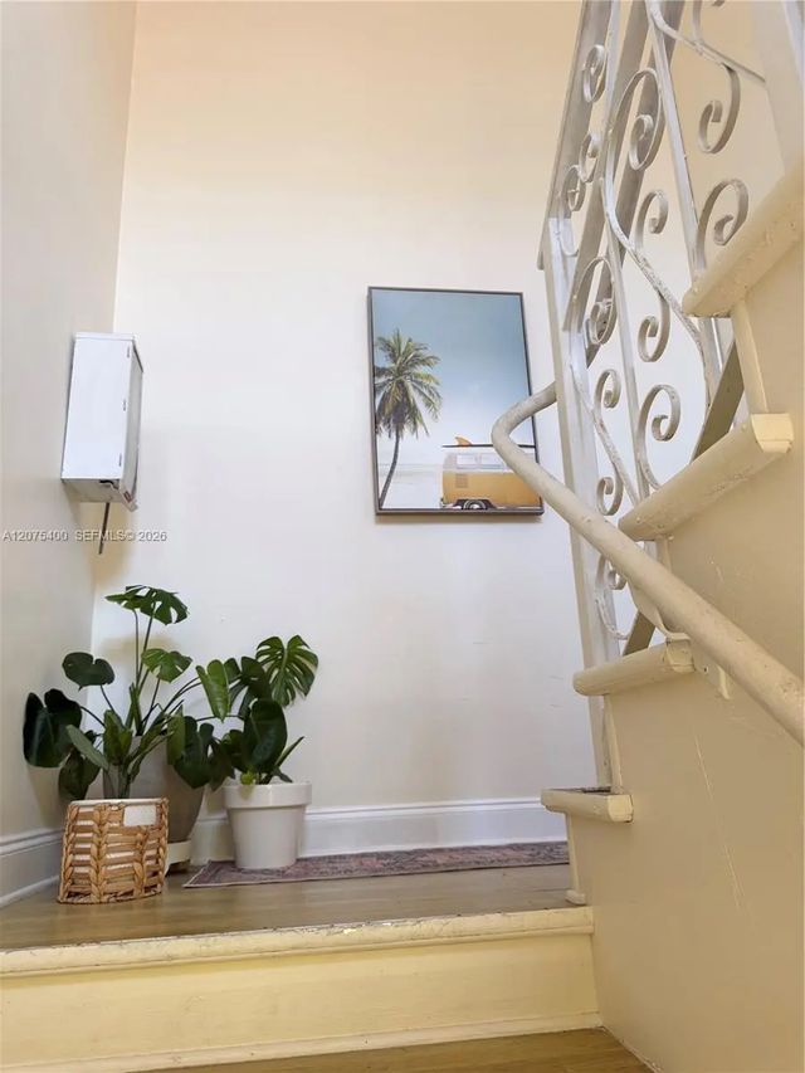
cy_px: 536
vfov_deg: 71.6
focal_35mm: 24
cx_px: 402
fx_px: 744
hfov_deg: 56.8
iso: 200
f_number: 1.78
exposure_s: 1/61
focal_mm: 6.76
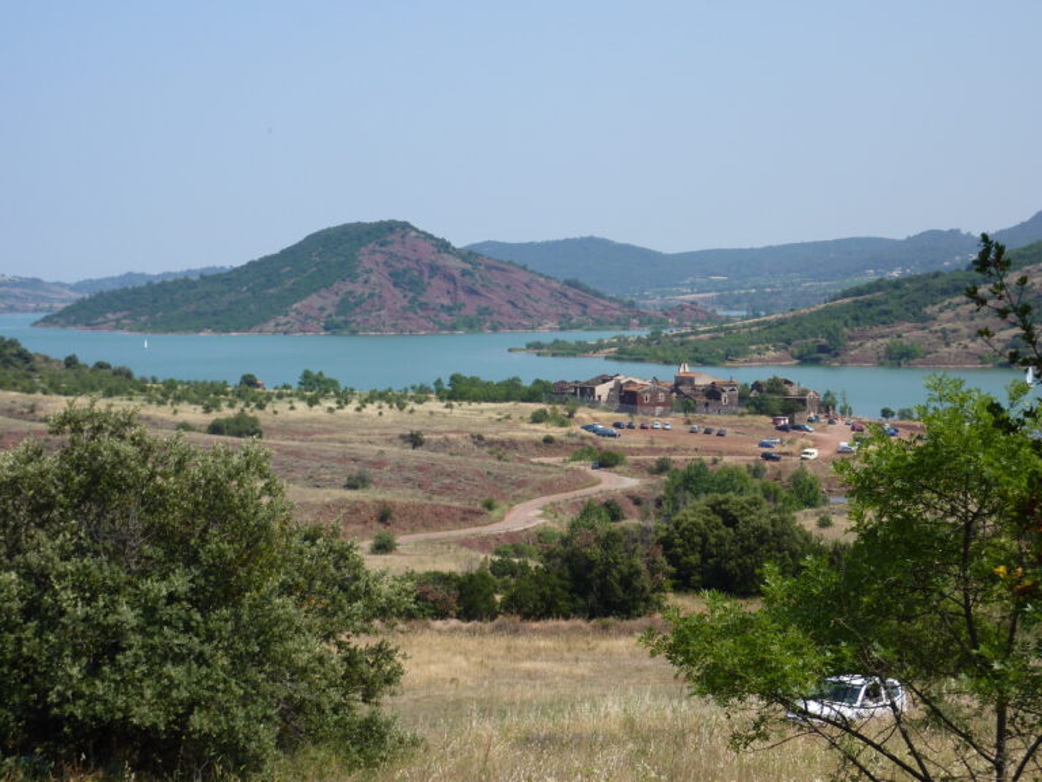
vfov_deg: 23.3
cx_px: 521
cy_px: 391
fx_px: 1896
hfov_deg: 30.7
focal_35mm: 63
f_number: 5
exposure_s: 1/500
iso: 80
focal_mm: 10.3
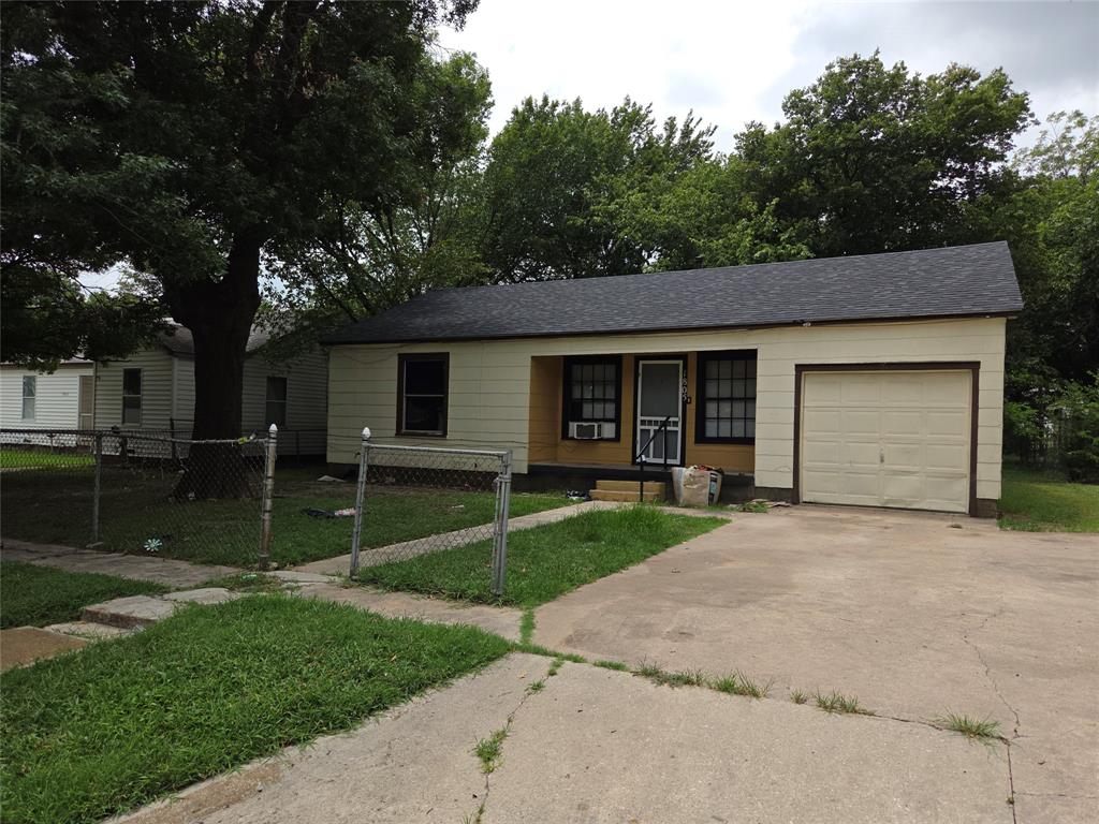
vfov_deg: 58.9
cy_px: 412
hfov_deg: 73.9
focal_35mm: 23
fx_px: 730
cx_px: 550
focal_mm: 5.4
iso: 25
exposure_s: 1/1429
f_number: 1.8
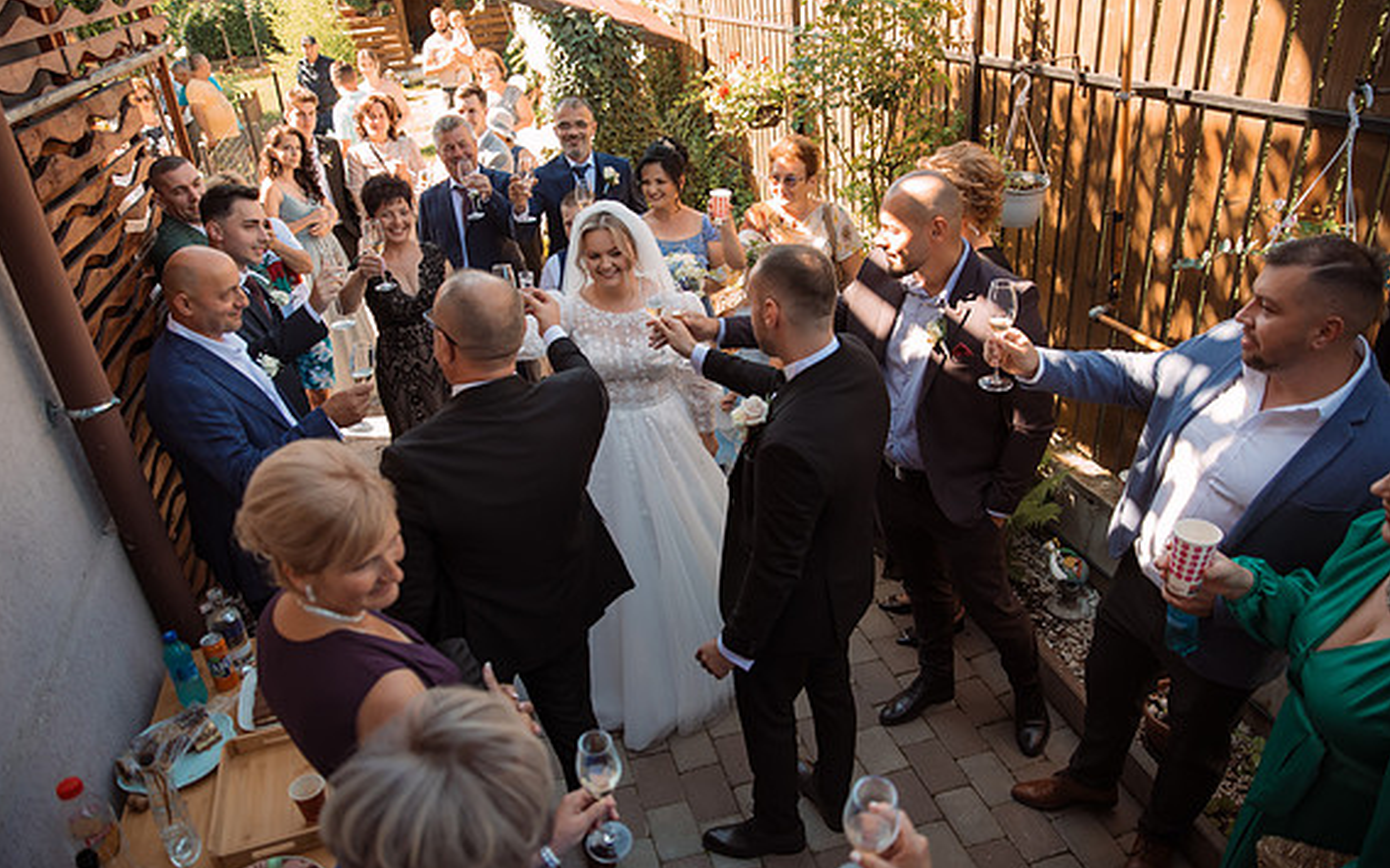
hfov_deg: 72.5
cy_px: 427
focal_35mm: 25
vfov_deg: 49.3
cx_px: 683
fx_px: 947
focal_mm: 24
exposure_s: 1/500
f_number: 2.8
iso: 400
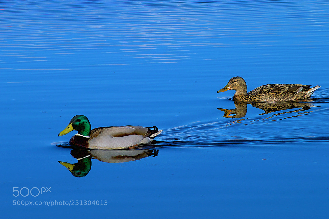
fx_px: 2260
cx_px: 164
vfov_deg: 5.5
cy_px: 110
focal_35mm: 248
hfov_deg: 8.3
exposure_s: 1/320
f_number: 16
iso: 100
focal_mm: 165
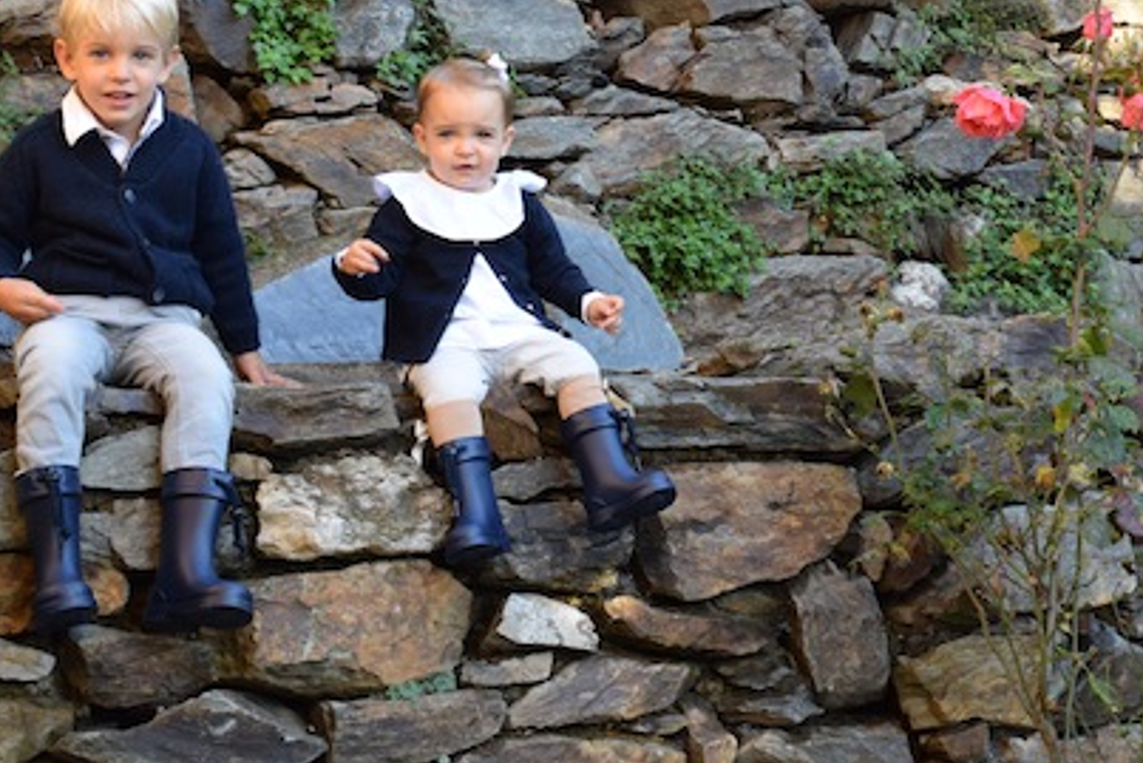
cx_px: 753
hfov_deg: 25.9
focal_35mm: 78
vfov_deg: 17.3
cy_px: 126
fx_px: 2476
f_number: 5
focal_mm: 27
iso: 800
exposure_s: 1/200
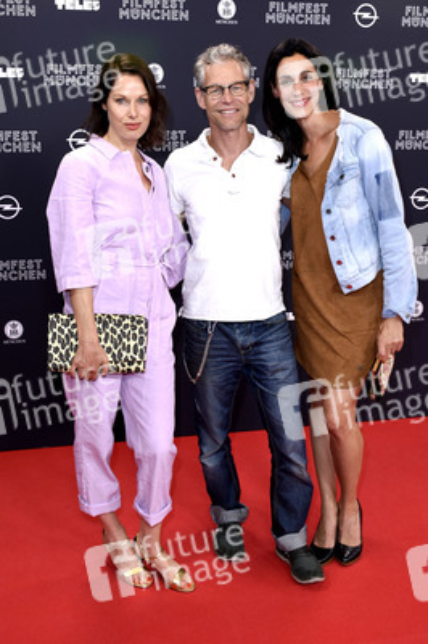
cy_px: 322
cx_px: 214
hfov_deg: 36.8
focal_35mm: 36
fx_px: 643
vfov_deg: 53.2
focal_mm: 24
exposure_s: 1/100
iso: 500
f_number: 6.3
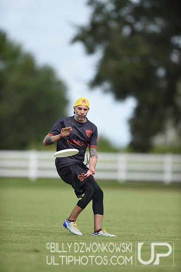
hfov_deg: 3.4
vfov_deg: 5.2
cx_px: 90
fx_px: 3020
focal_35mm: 400
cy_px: 136
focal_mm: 400
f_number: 2.8
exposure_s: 1/1250
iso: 100
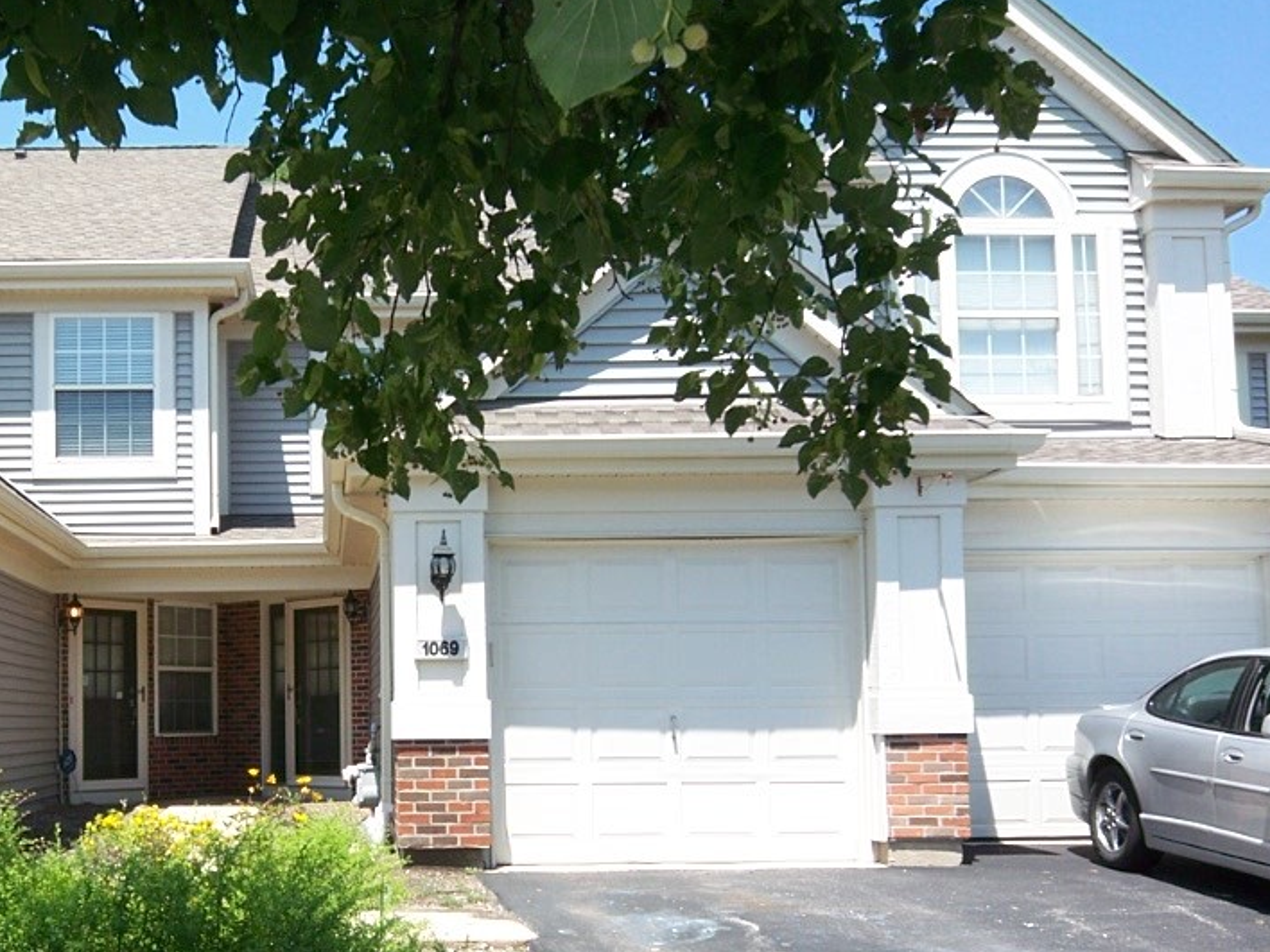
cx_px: 326
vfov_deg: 36.5
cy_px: 613
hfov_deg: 46.3
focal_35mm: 39
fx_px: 1431
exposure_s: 1/100
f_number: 5.6
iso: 50
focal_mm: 3.8
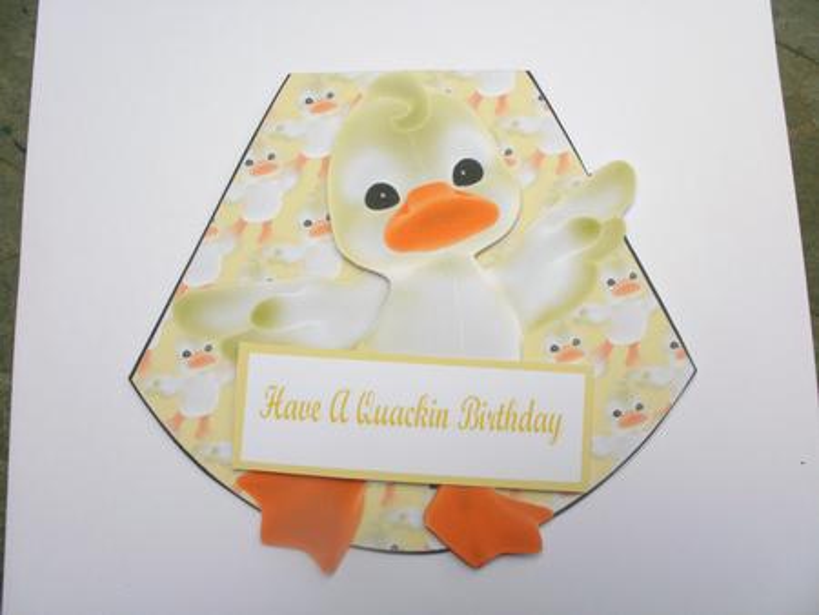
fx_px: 852
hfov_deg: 51.3
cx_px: 410
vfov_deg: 39.7
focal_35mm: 36
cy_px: 308
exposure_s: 1/800
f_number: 5.6
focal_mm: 6.3
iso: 100
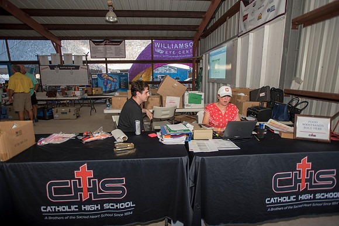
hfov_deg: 86.9
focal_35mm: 19
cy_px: 113
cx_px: 170
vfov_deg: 64.6
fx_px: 179
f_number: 2.8
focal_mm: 19
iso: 250
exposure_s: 1/250
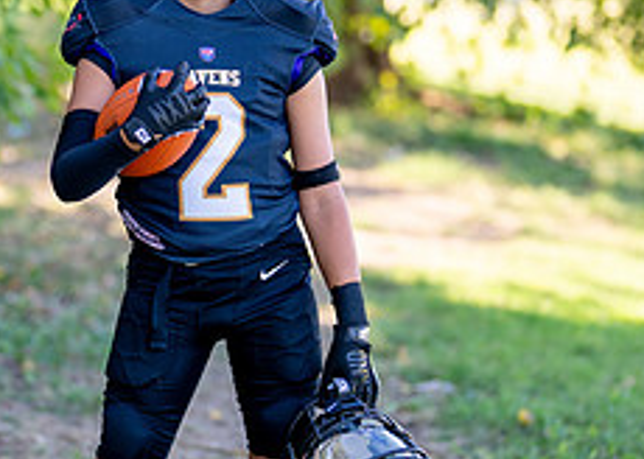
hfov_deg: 13.4
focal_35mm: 150
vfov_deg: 9.6
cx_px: 240
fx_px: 2742
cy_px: 204
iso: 100
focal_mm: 50
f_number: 1.2
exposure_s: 1/1250
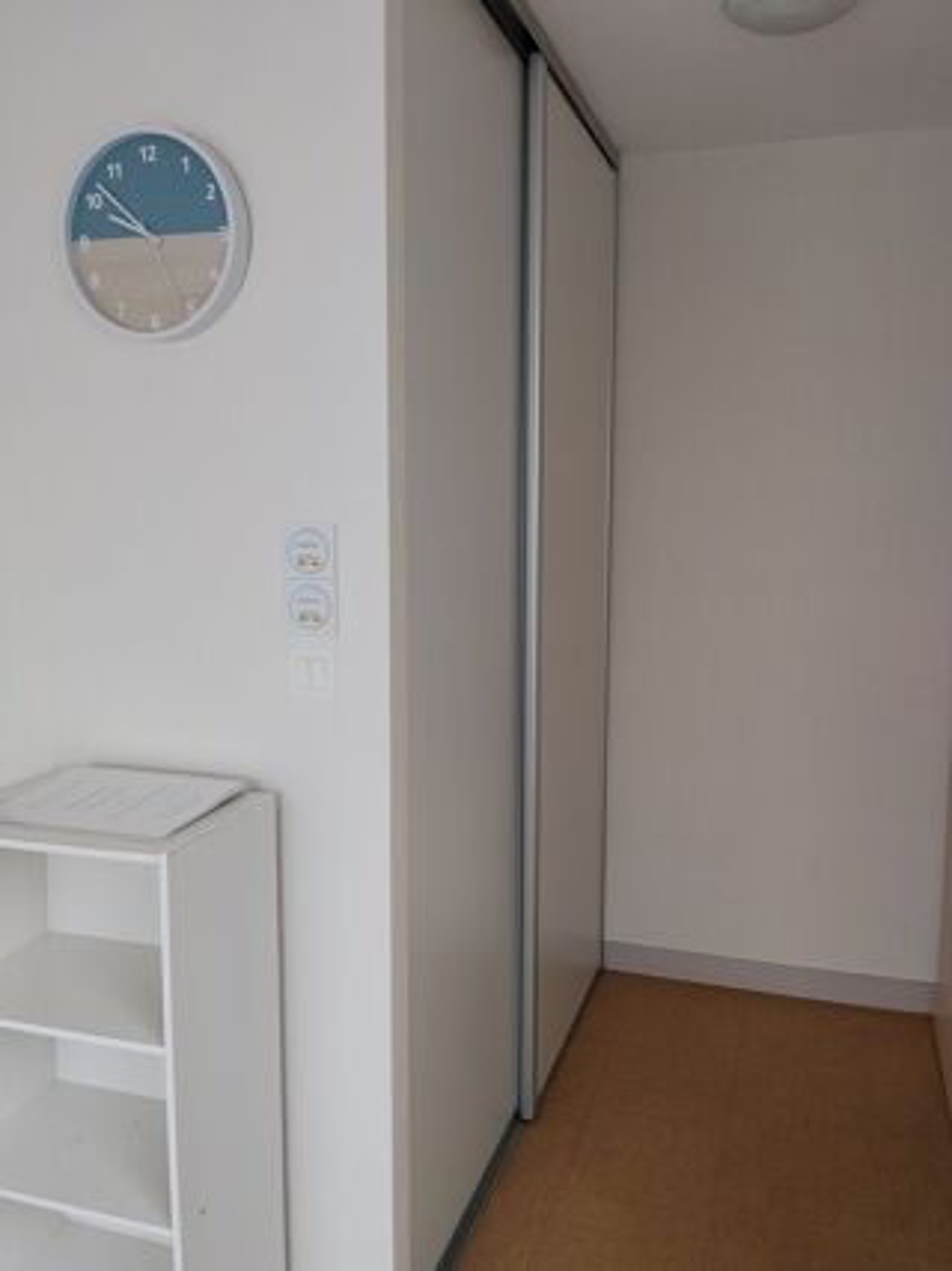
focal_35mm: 29
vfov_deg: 61.7
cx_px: 476
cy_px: 636
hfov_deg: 48.2
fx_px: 1064
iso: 100
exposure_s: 1/100
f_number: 1.8
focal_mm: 4.22
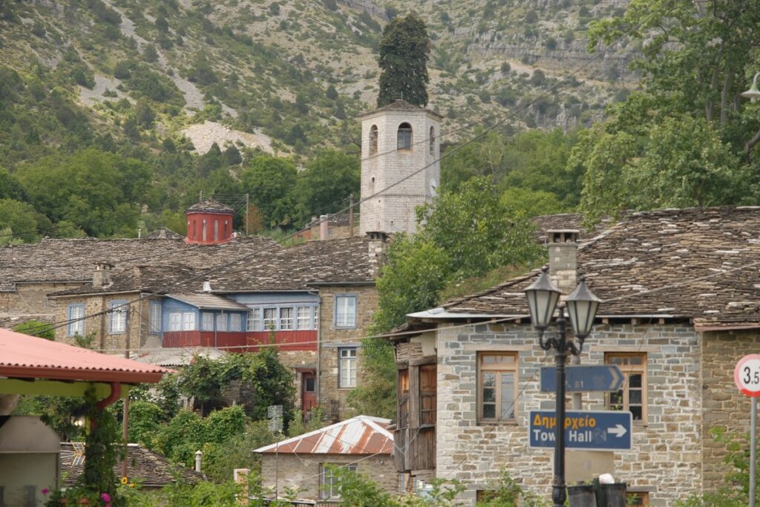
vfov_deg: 13.0
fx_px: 2217
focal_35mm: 105
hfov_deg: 19.5
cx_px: 380
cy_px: 254
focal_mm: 70
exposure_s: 1/125
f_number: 5
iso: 100
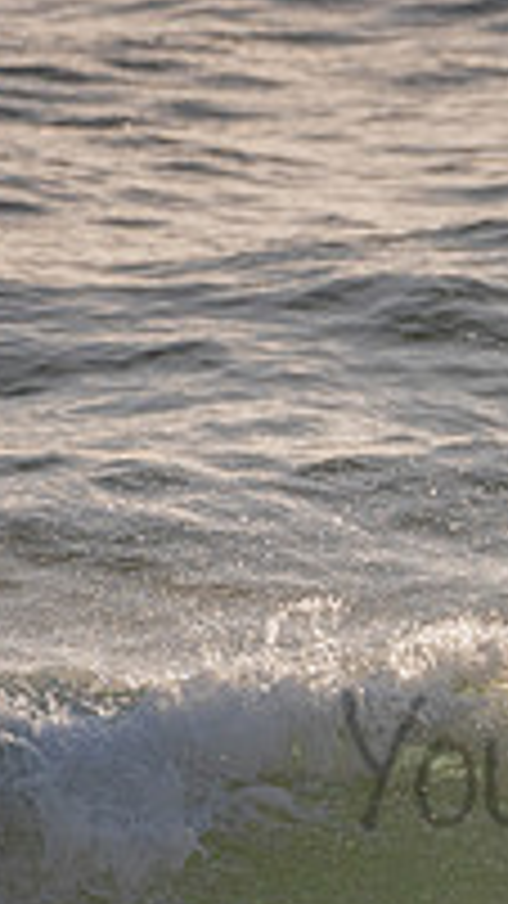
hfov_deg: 0.7
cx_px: 773
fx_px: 44416
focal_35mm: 1854
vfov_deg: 1.2
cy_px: 696
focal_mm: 500
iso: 125
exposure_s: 1/2000
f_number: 5.6
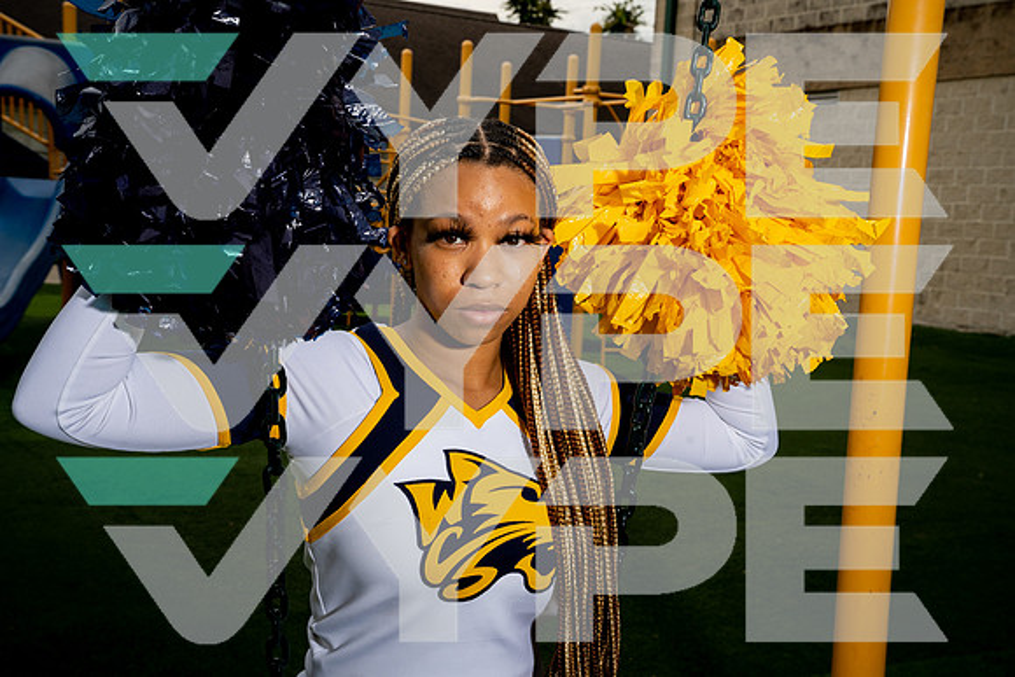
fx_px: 1410
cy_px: 338
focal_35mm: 50
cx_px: 508
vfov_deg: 27.0
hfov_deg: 39.6
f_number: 10
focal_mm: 50
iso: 250
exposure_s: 1/250
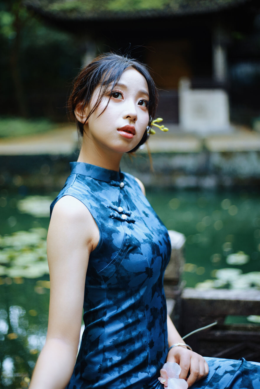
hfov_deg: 27.5
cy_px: 194
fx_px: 531
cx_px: 130
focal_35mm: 49
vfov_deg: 40.3
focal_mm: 50
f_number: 1.8
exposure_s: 1/250
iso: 500
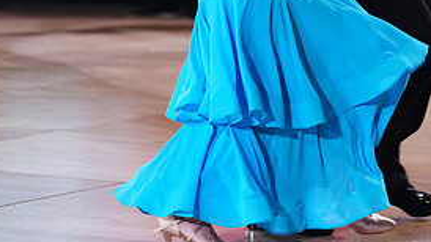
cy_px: -119
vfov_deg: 4.4
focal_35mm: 275
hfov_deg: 7.8
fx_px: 3142
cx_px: 270
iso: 1600
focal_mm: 124
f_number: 2.8
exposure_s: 1/400
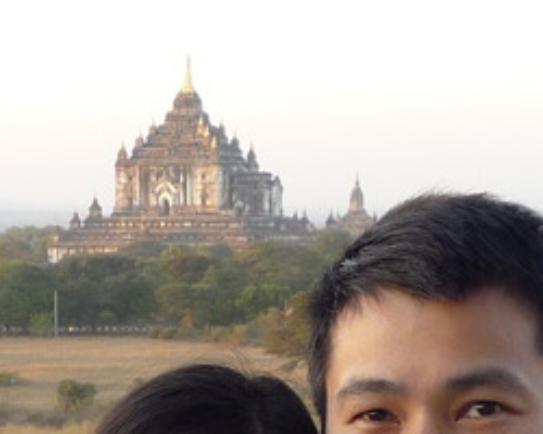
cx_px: 189
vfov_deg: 10.3
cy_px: 577
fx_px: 2362
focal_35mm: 147
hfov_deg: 13.1
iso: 100
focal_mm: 5.8
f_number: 3.6
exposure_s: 1/60
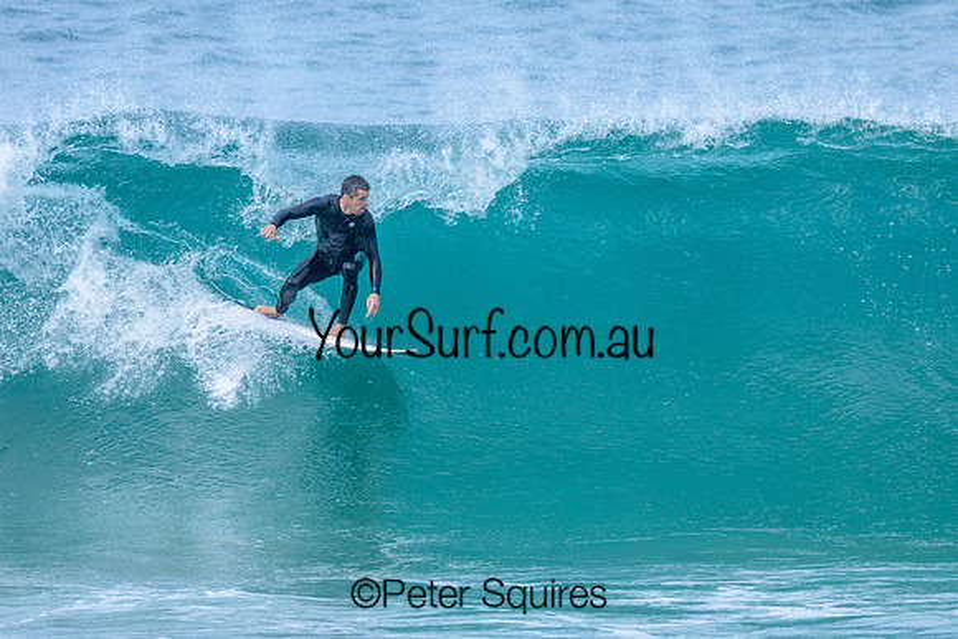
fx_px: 29262
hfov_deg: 1.9
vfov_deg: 1.3
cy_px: 267
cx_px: 420
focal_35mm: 1099
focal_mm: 800
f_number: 6.3
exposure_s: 1/2000
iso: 500
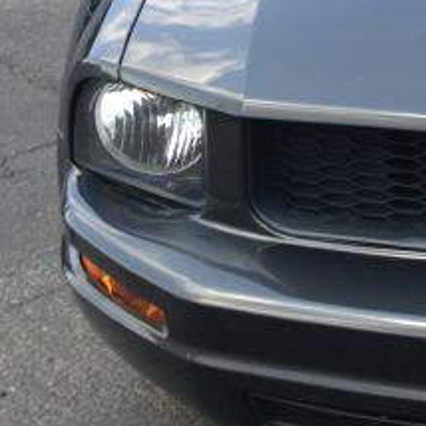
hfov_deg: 15.1
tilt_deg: -19.3
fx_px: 1518
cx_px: 585
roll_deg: -2.9
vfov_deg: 15.9
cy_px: 86
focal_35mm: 109
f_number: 2.4
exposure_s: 1/268
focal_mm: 4.12
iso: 50
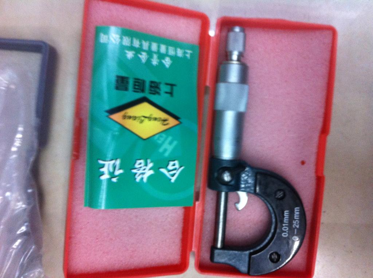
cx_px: 186
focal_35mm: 35
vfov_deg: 40.6
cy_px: 139
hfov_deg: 52.7
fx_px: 377
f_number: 2.8
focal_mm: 3.85
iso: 320
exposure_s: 1/17
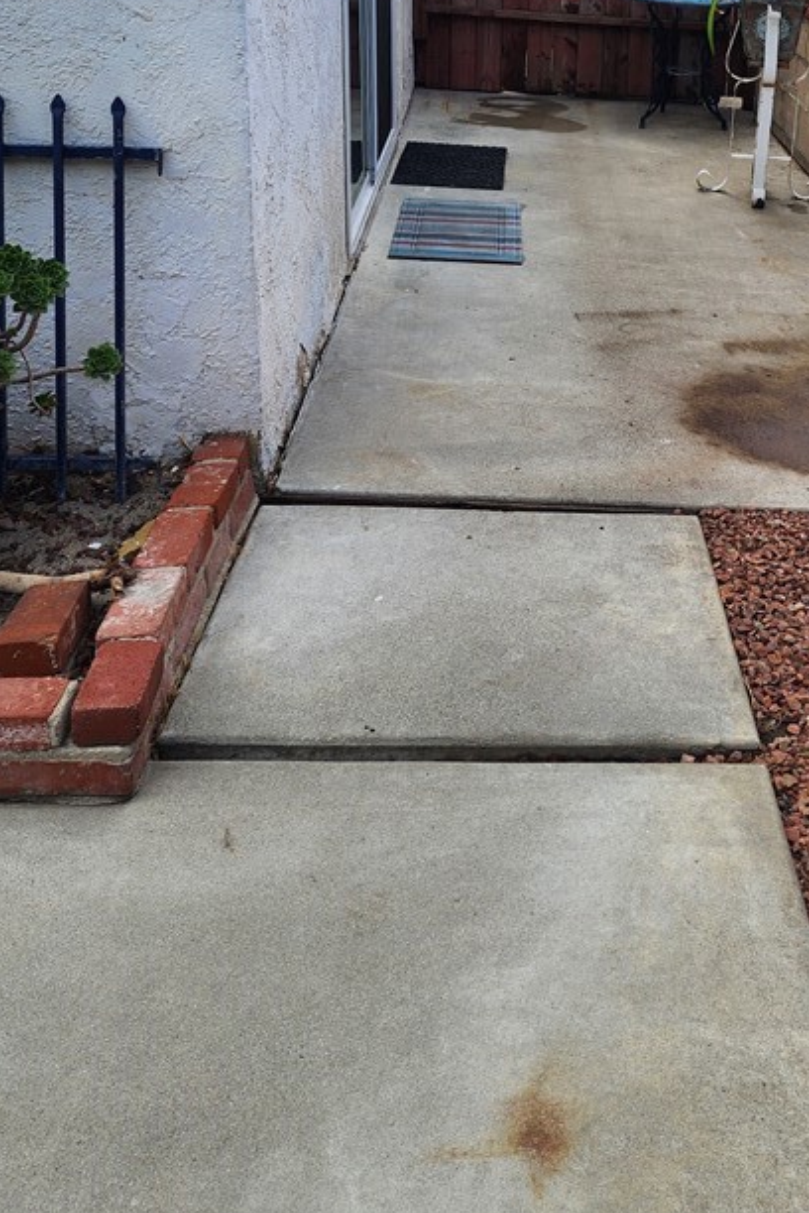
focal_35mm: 40
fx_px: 1348
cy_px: 224
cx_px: 599
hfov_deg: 32.8
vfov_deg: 45.7
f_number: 1.8
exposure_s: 1/728
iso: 12
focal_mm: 6.4
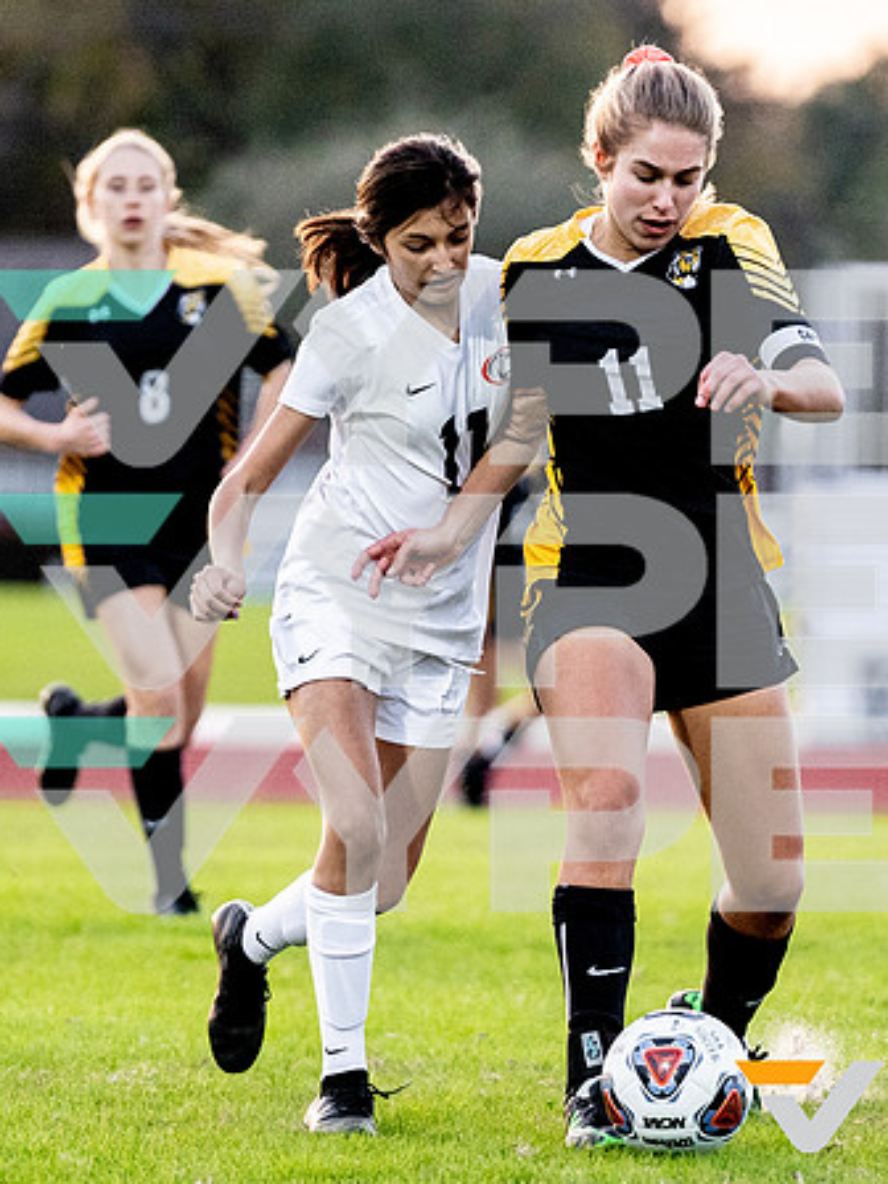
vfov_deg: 4.0
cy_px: 679
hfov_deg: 3.0
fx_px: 16931
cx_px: 526
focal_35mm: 495
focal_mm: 195
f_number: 2.8
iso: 1250
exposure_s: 1/1600
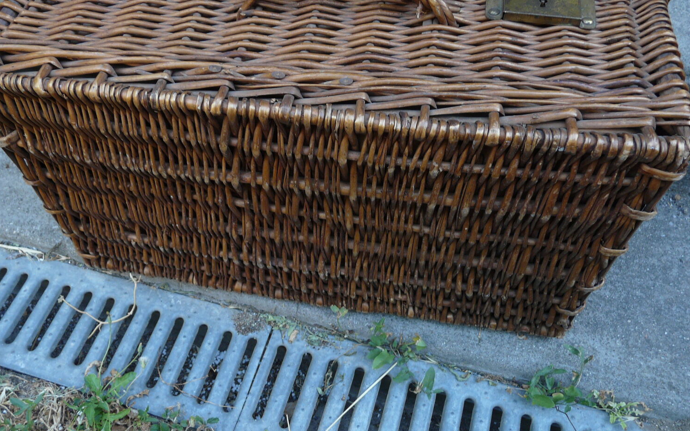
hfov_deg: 59.6
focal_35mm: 32
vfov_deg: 39.4
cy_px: 202
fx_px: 602
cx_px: 325
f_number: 2.8
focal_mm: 4.6
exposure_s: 1/40
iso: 100
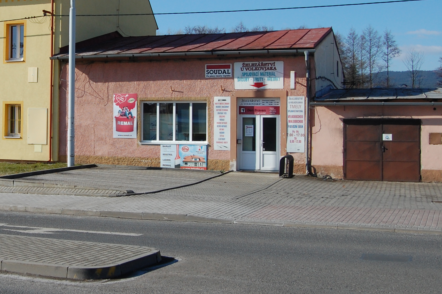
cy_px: 97
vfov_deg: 23.2
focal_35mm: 58
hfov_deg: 33.0
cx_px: 60
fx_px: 712
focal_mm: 22
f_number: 11
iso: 400
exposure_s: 1/500
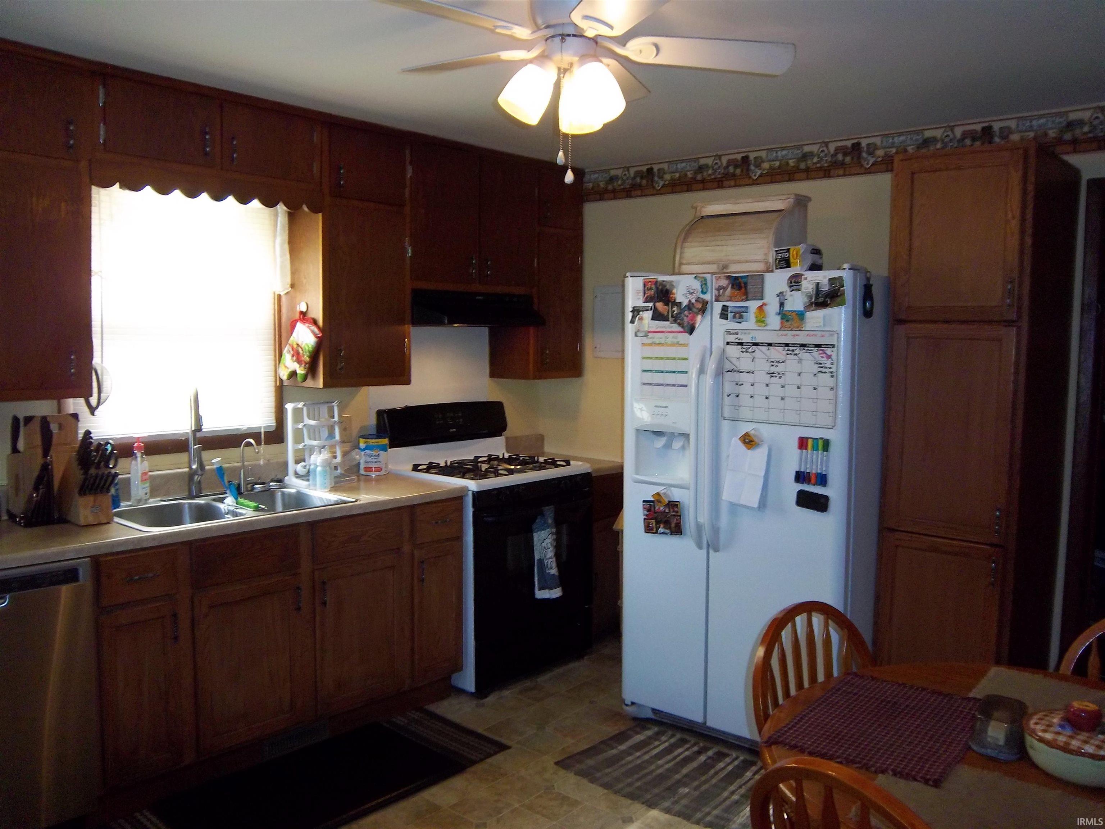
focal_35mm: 28
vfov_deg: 49.7
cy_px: 414
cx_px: 552
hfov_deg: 63.4
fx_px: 894
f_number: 3.5
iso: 160
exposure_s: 1/30
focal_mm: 5.05
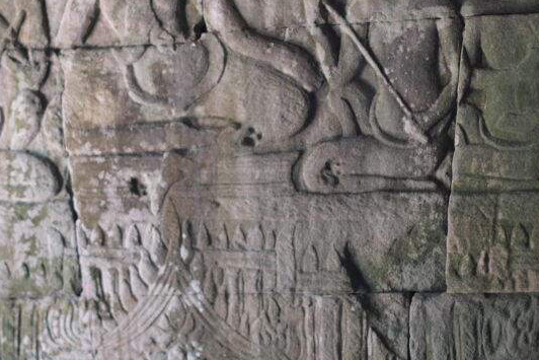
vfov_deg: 13.4
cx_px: 96
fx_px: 1527
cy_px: 98
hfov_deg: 19.8
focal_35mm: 102
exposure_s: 1/45
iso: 160
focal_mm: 35
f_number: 1.4
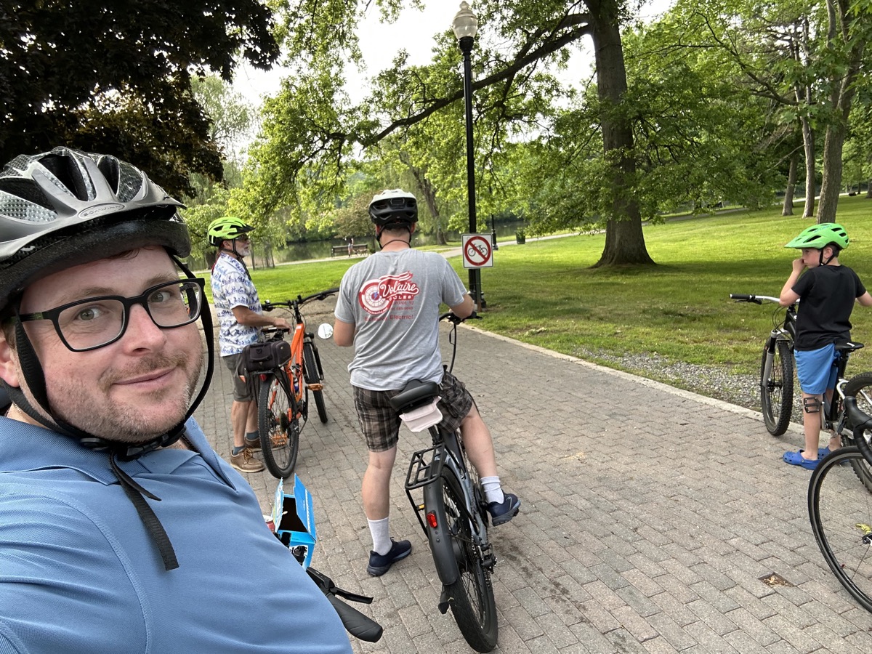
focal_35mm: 23
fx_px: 579
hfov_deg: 73.9
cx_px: 436
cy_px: 327
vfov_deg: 58.9
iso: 40
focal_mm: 2.69
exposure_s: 1/121
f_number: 1.9
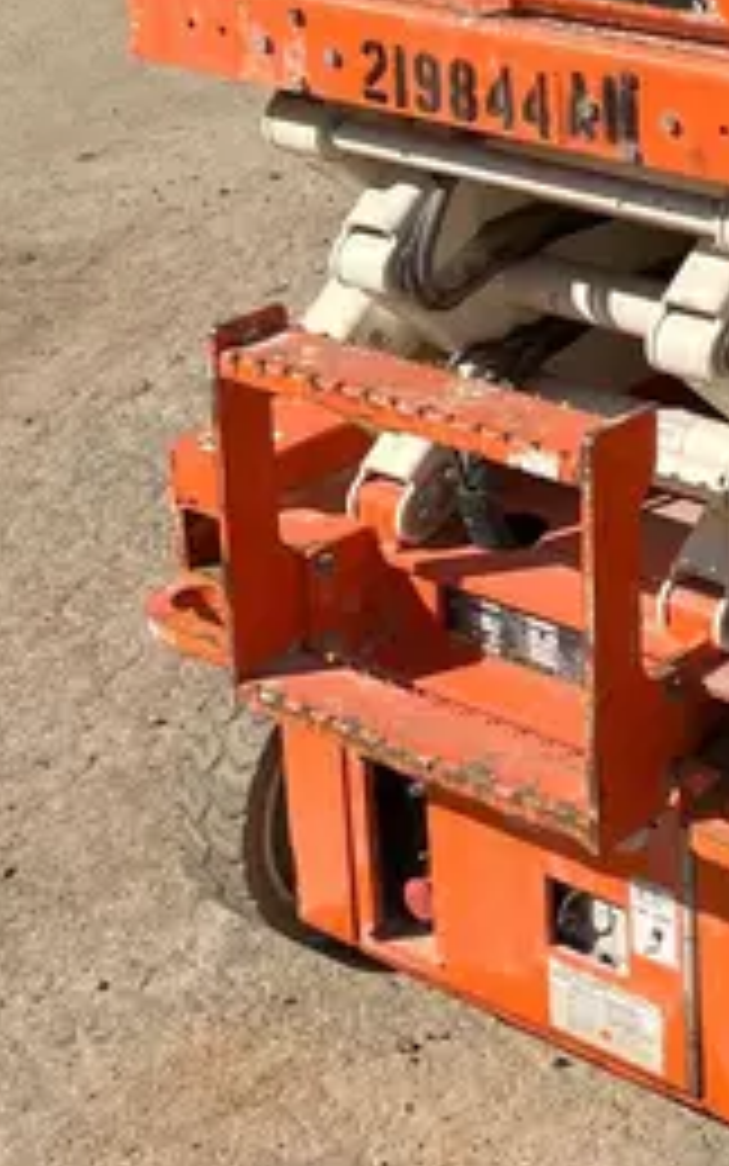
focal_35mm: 84
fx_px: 2669
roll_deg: -0.6
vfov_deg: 23.5
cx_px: 878
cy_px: -25
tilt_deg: -14.0
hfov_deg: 15.0
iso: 32
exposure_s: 1/1869
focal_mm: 3.99
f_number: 1.8
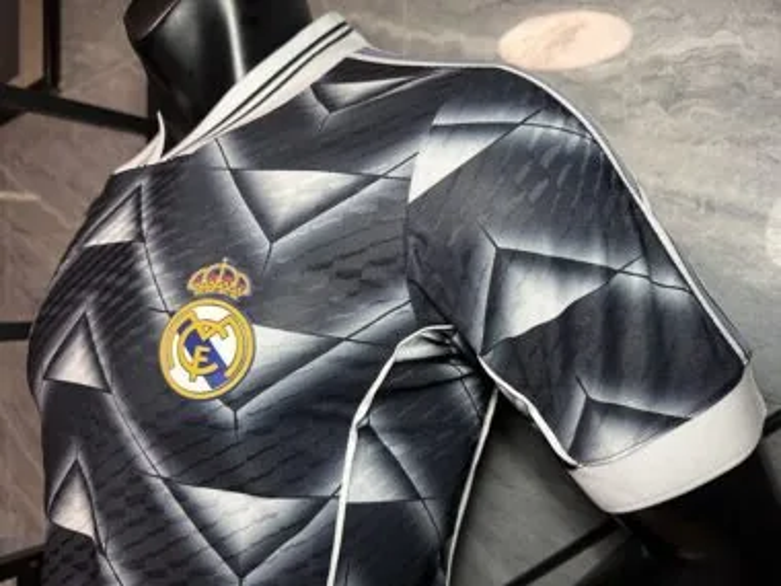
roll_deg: -0.1
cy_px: 293
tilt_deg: +0.4
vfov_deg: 56.8
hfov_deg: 71.6
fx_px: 541
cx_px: 390
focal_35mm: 24
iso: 160
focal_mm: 6.76
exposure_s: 1/100
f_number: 1.78
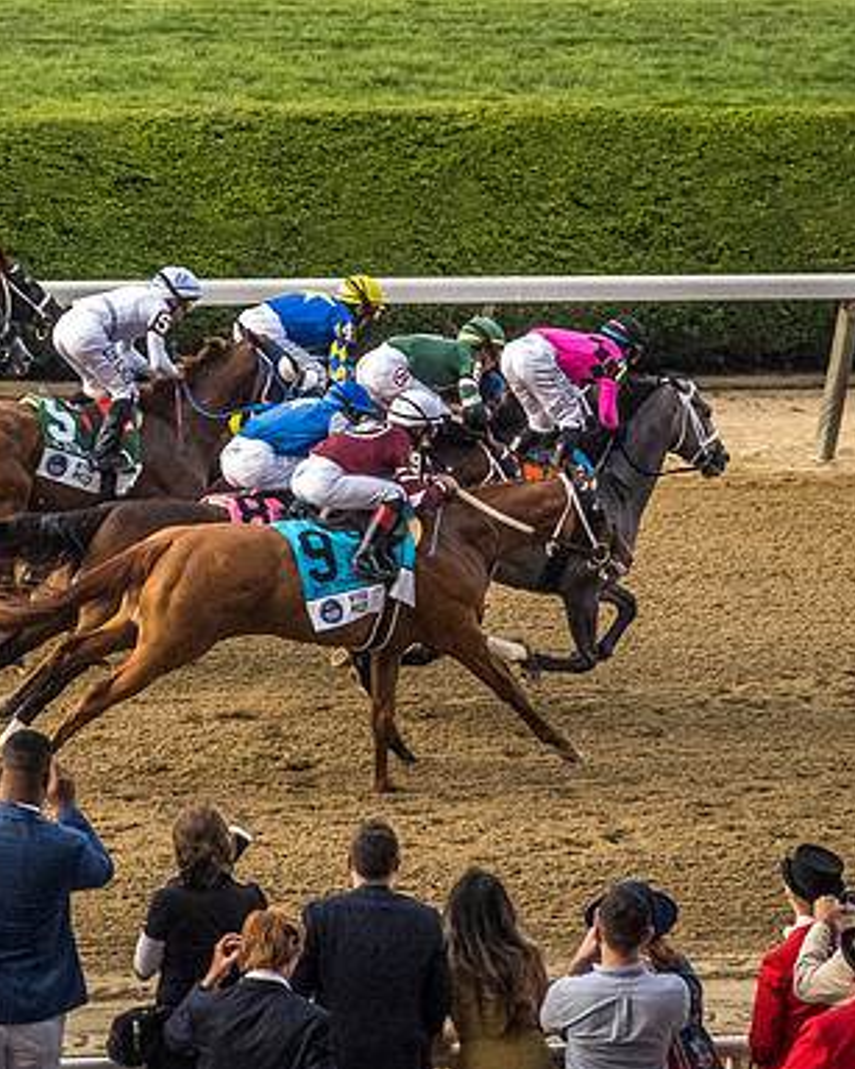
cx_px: 421
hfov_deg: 3.8
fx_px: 12911
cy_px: 425
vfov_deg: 4.7
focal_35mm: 408
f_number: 4.5
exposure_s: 1/1250
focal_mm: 72
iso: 1600
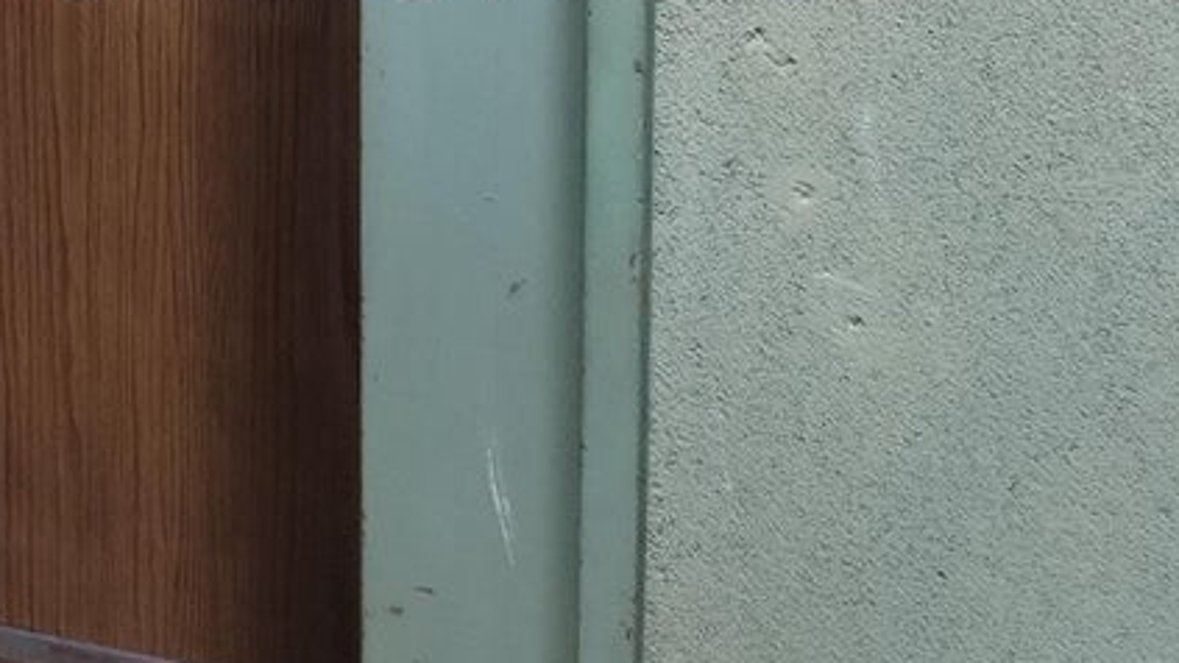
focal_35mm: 102
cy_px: -86
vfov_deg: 11.7
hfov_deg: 20.5
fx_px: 3189
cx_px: 105
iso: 633
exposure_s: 1/24
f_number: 1.8
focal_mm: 4.75
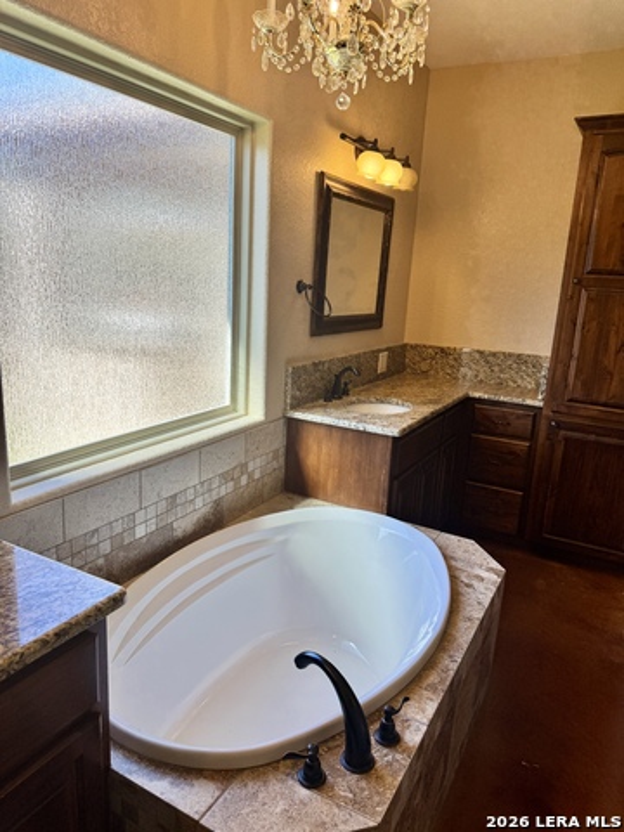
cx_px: 312
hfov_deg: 56.8
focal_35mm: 24
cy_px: 416
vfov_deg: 71.6
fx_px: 577
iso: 80
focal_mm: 6.76
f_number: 1.78
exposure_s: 1/399
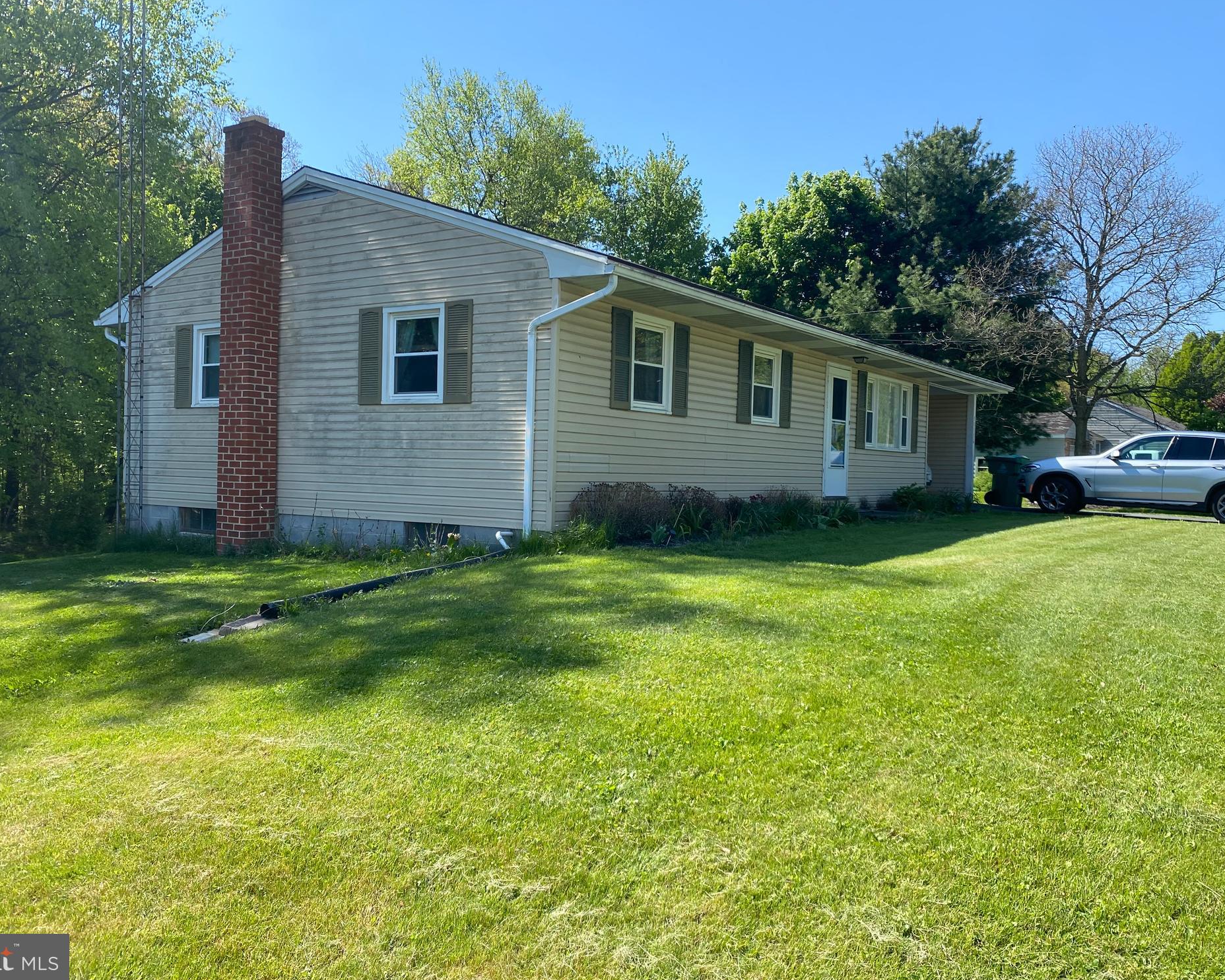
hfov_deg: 62.2
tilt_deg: -1.9
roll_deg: -1.3
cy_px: 481
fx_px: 1015
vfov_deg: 51.5
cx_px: 580
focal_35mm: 28
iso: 32
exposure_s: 1/1147
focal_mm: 4.25
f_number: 1.8
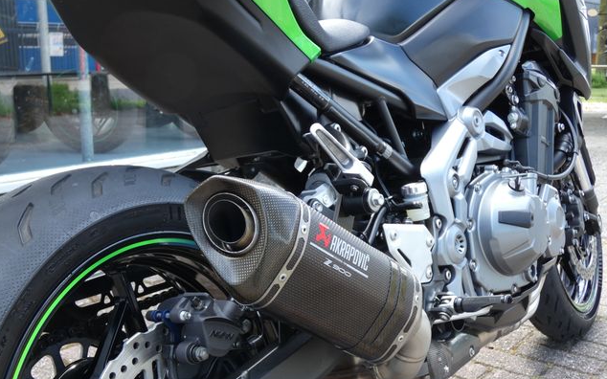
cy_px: 219
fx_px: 761
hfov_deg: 43.5
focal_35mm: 46
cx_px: 302
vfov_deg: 27.9
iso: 80
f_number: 3.7
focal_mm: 7.8
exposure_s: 1/60
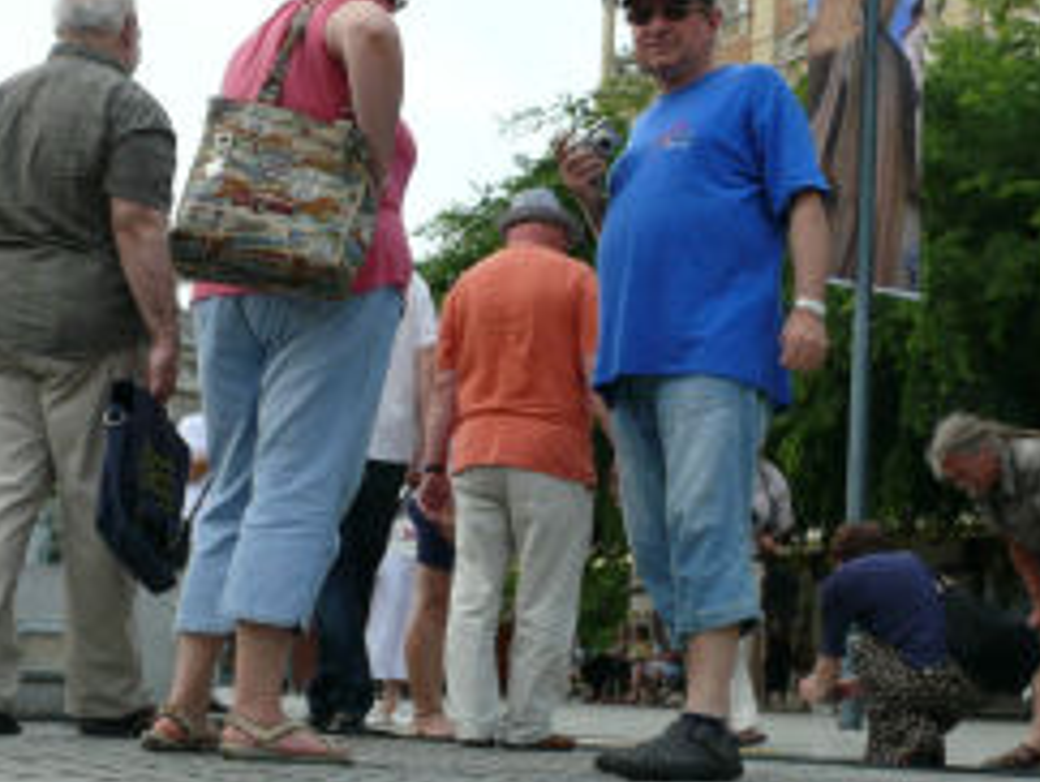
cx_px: 743
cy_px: 546
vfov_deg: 22.5
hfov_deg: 29.4
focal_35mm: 65
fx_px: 1955
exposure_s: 1/320
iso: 100
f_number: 5.6
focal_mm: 7.4
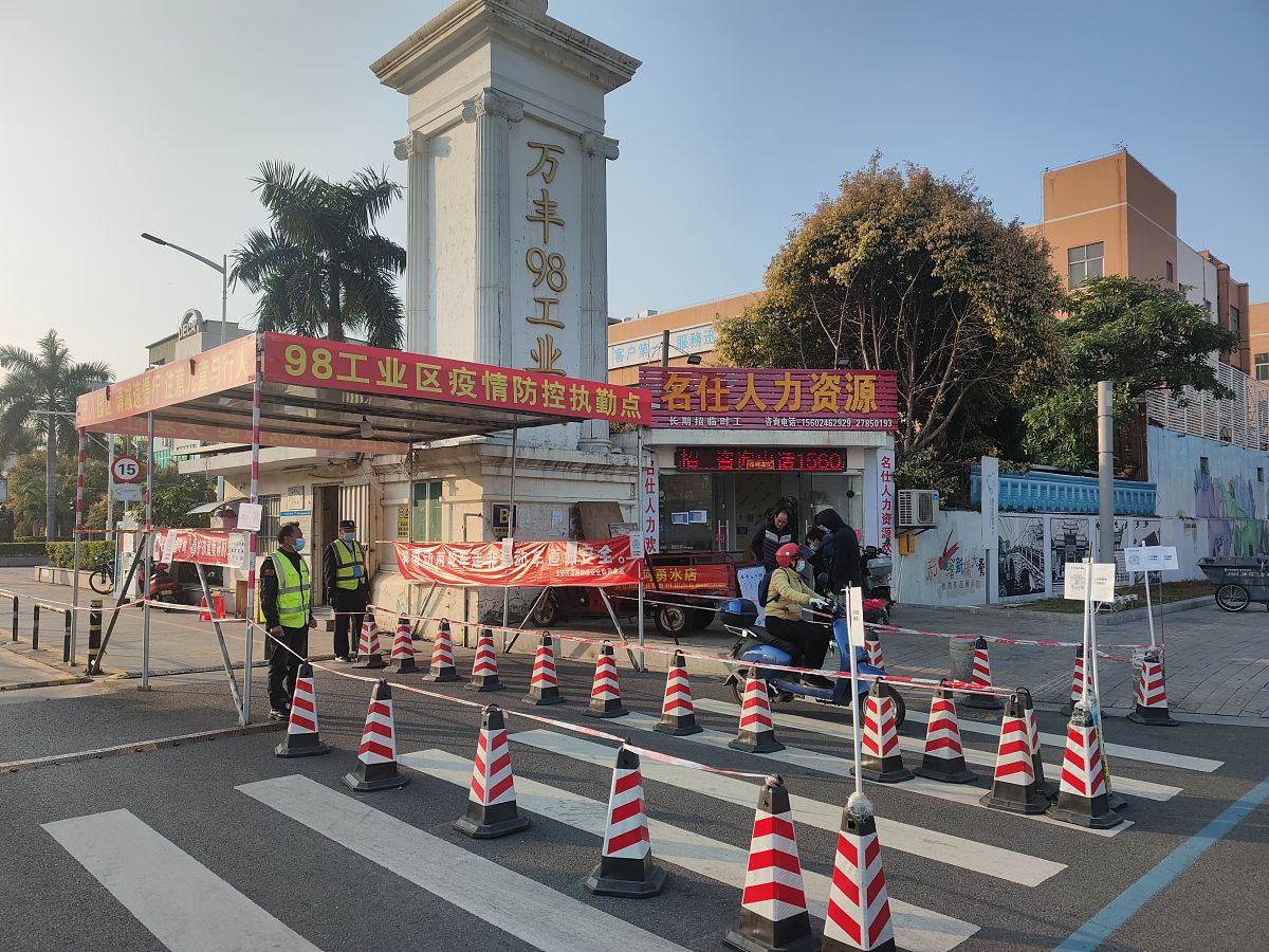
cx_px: 634
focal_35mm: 24
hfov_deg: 71.6
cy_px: 476
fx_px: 880
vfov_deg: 56.8
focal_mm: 6.78
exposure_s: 1/1827
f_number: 1.85
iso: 50
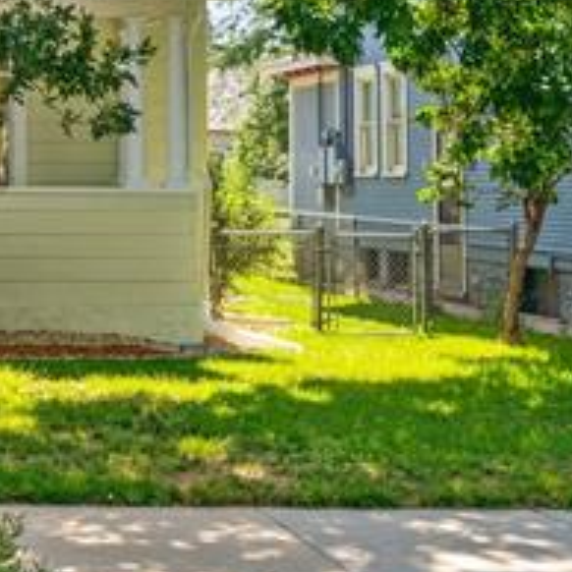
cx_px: -198
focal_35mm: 98
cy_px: 62
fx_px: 1832
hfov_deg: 16.6
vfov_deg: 17.5
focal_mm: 35
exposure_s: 1/125
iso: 100
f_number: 7.1
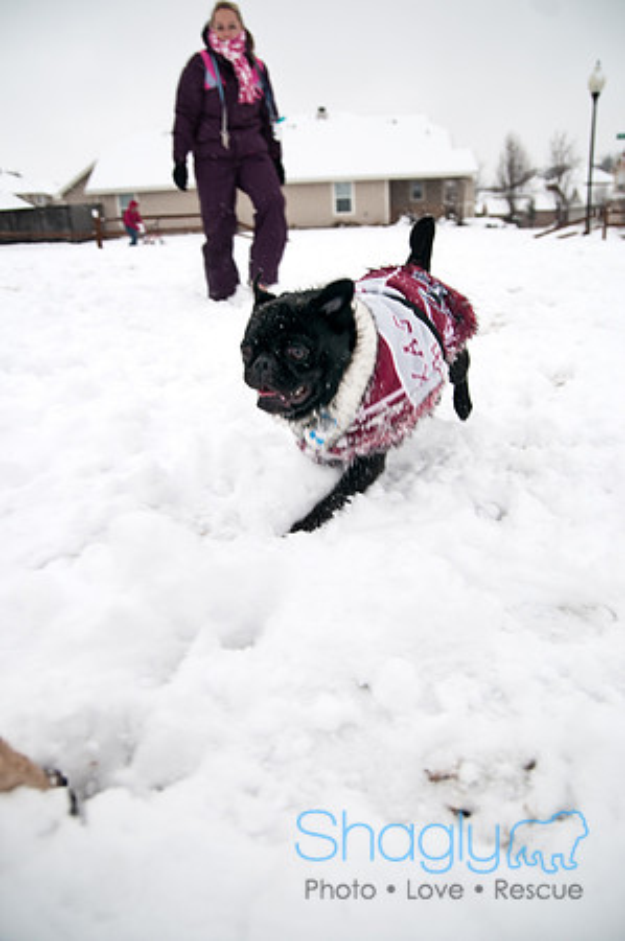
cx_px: 312
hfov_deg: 50.3
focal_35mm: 26
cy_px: 470
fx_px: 666
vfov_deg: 70.5
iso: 200
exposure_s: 1/320
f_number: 3.2
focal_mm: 17
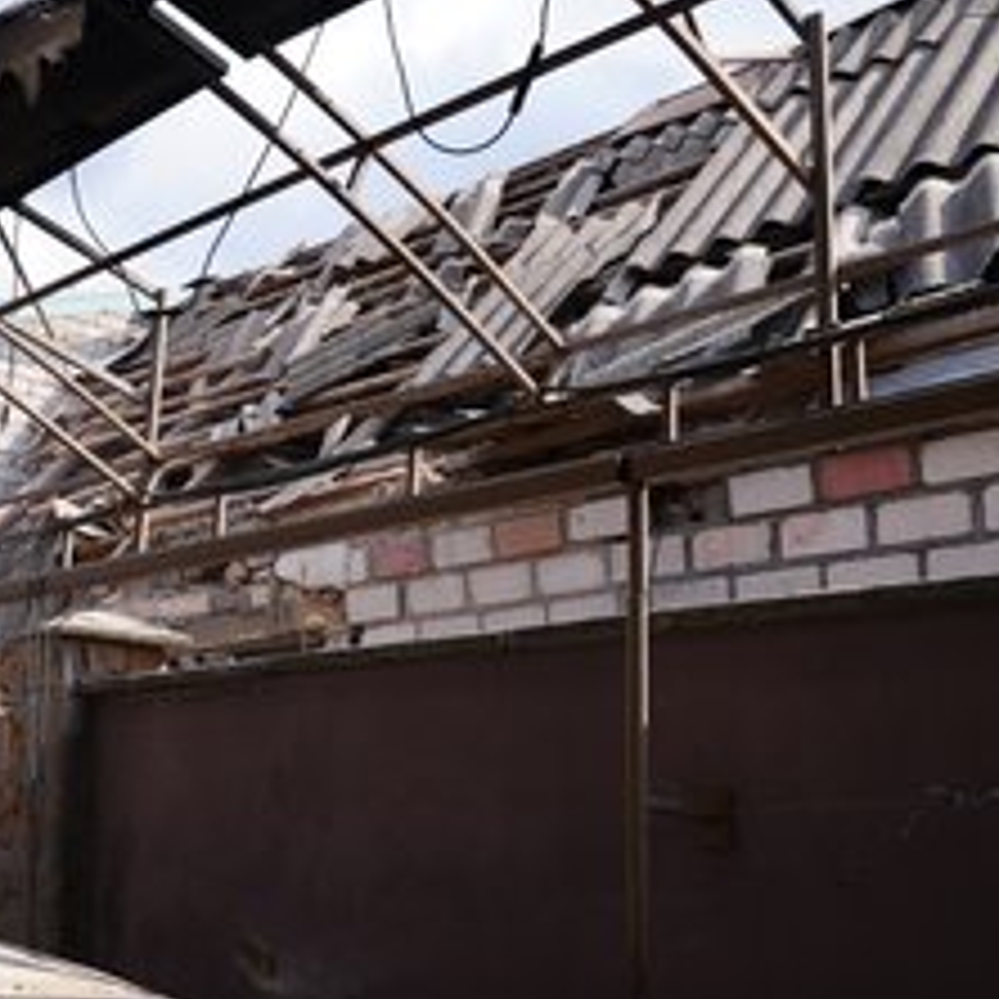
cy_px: 551
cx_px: 261
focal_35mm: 46
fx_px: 1502
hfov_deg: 36.0
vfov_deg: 36.8
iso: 80
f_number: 8
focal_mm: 30
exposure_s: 1/125
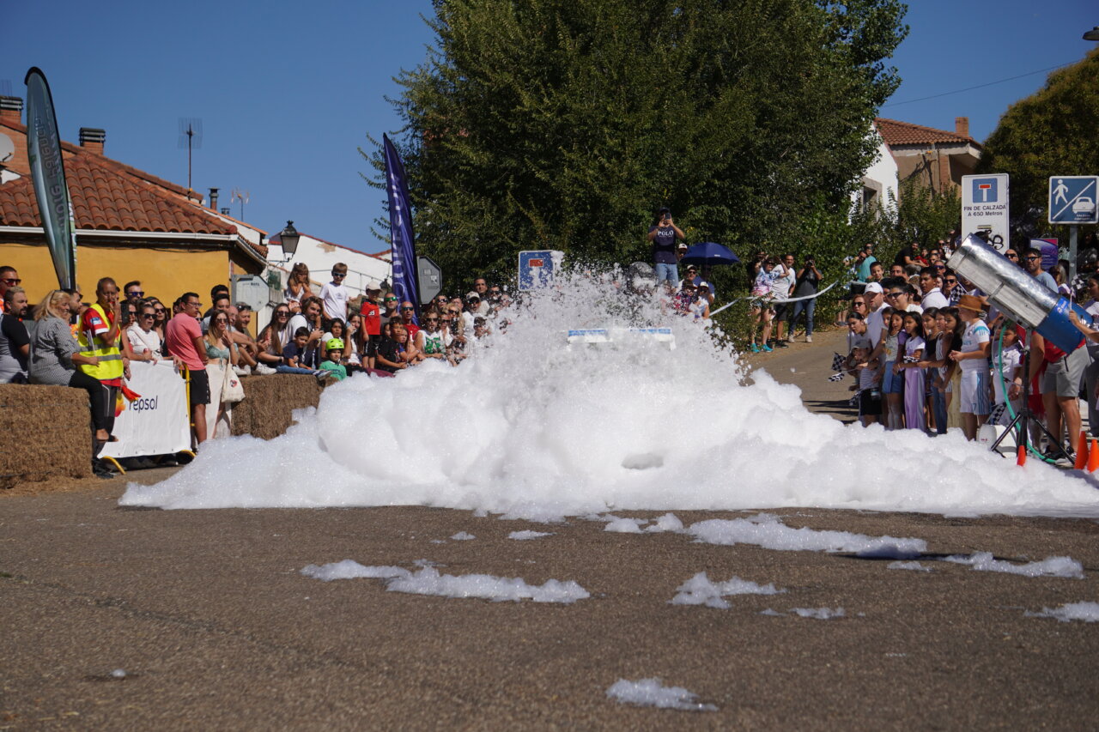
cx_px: 550
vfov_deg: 16.5
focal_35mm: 82
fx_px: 2518
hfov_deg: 24.6
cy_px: 366
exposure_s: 1/1600
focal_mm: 55
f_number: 5
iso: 100
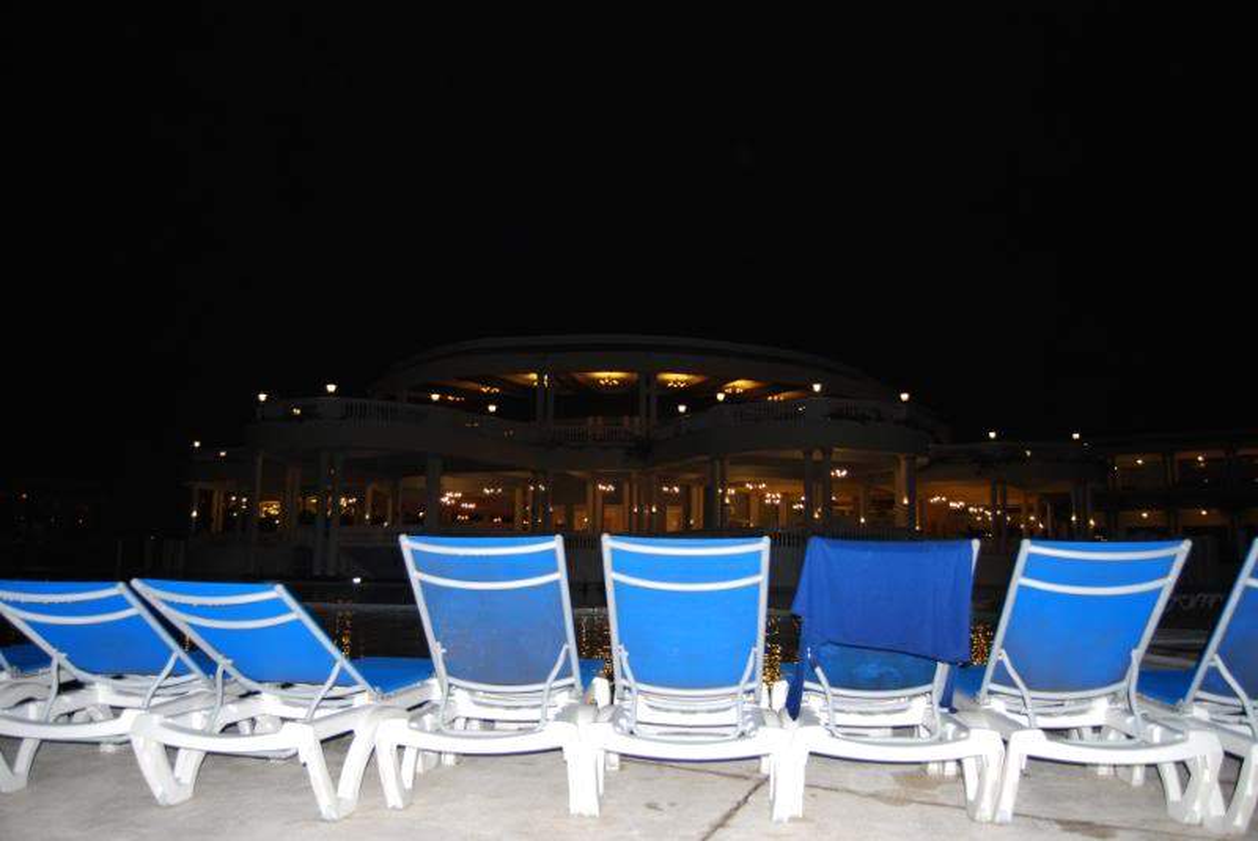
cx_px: 629
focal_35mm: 27
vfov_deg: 48.0
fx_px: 944
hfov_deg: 67.3
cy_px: 420
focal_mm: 18
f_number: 3.5
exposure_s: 1/60
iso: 360
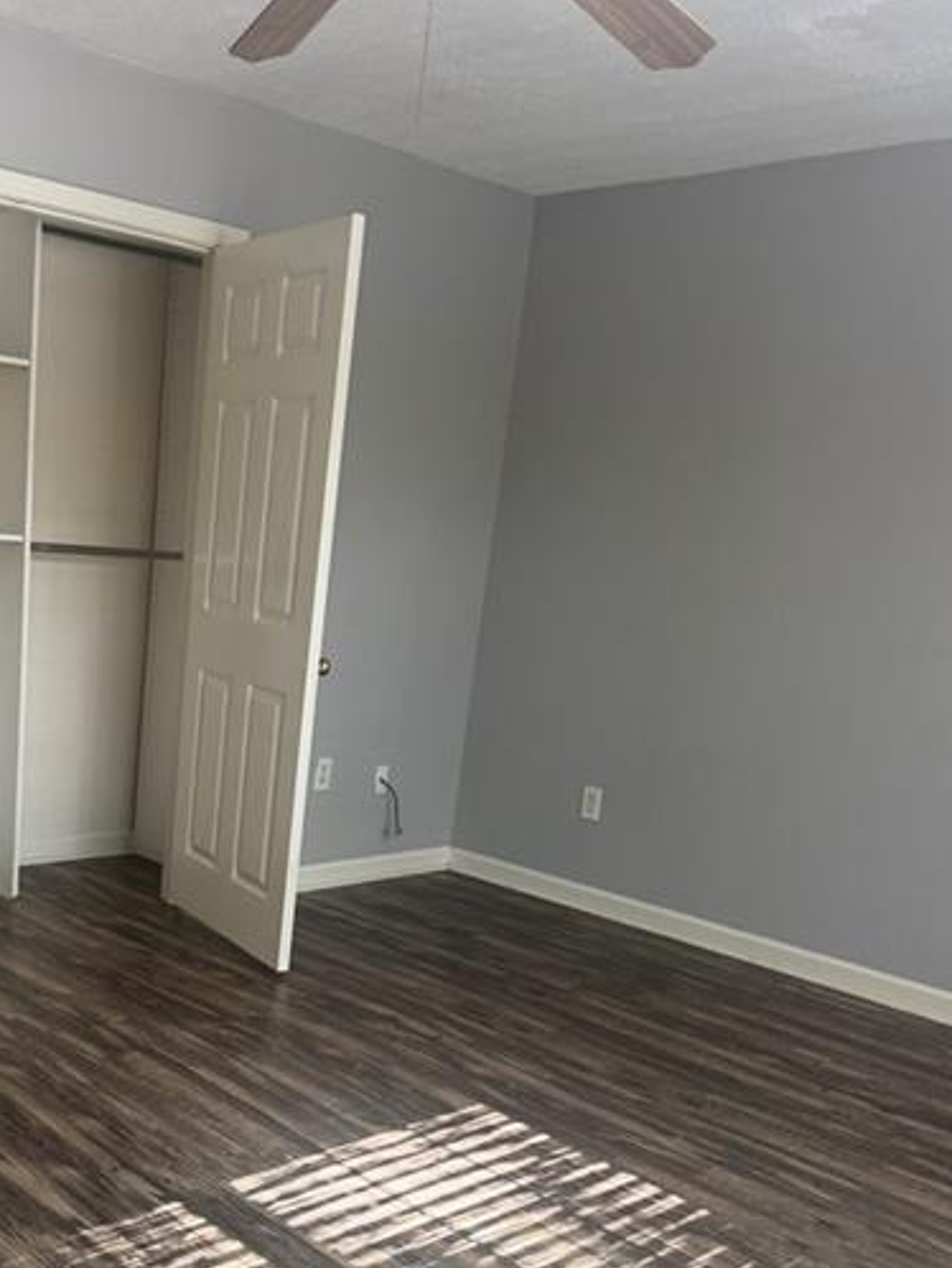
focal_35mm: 37
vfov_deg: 48.9
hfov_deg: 37.7
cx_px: 239
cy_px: 889
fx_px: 1356
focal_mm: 6.76
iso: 160
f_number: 1.78
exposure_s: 1/60
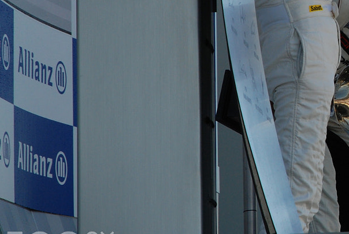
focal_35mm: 270
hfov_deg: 7.5
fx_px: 2622
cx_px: 433
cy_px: 11
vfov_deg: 5.1
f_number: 9
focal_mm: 68
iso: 250
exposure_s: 1/320
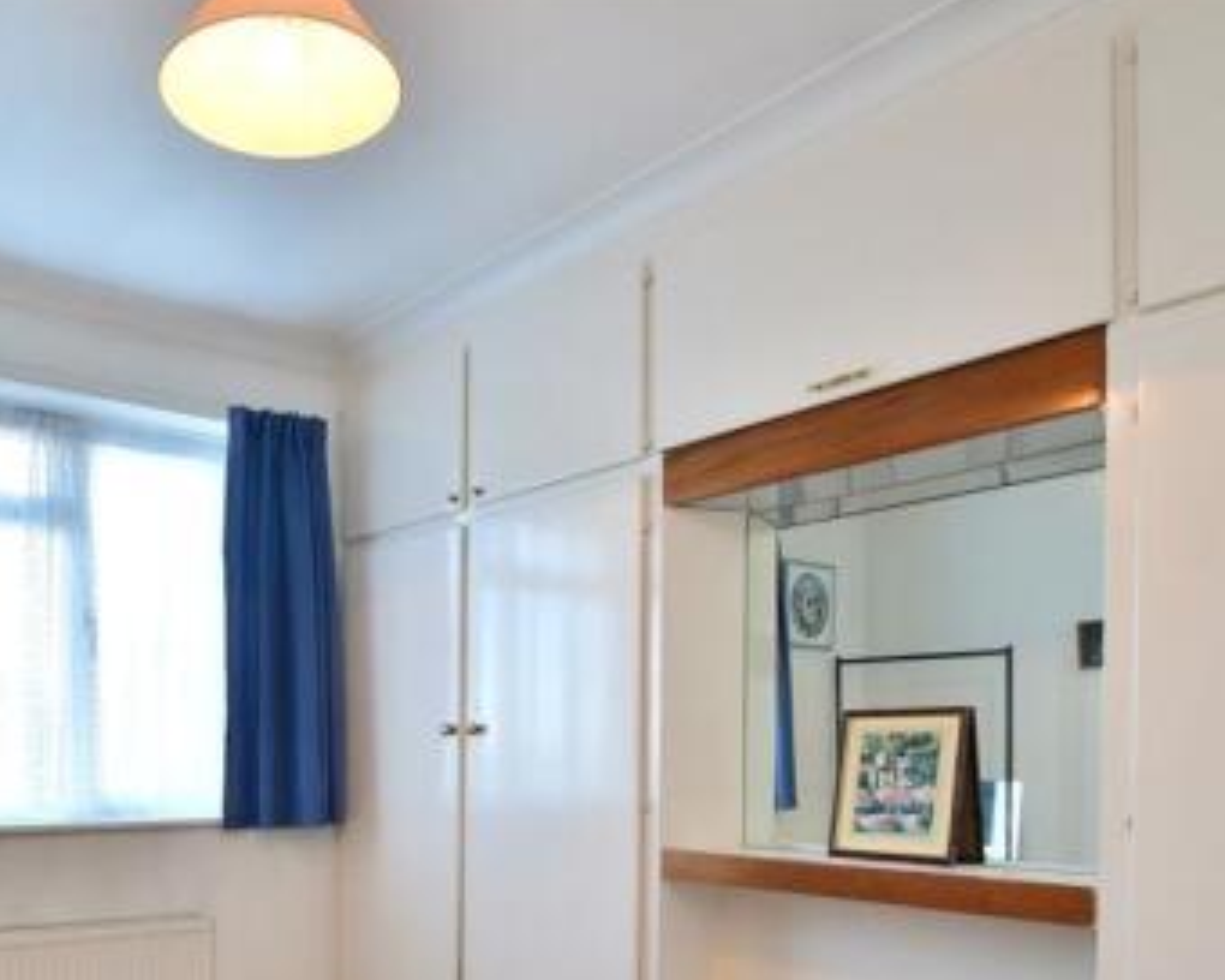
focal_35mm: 29
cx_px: 360
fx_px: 1051
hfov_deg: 58.4
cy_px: 766
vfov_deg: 47.6
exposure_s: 1/8
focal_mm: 11
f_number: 7.1
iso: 160
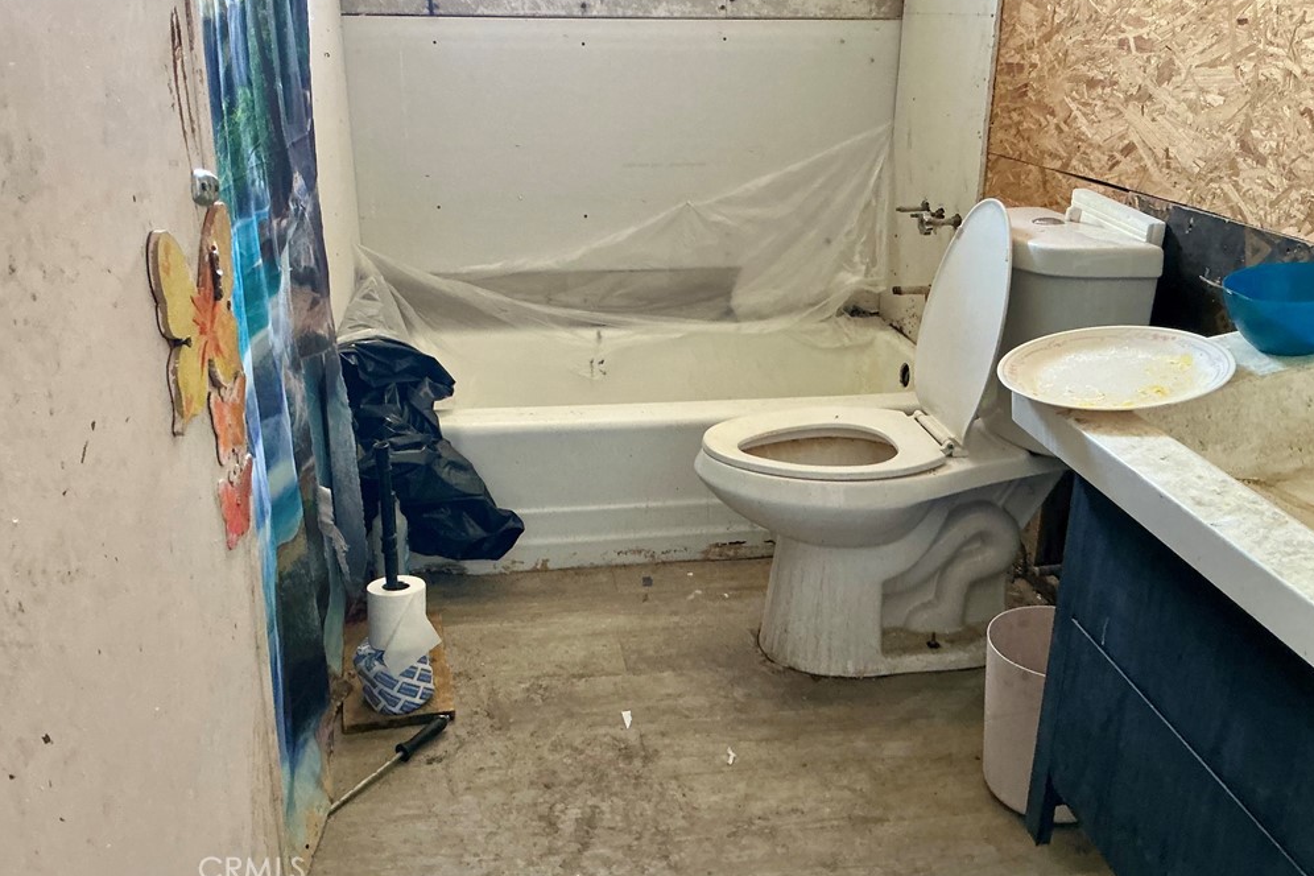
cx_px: 653
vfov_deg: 42.2
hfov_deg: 60.3
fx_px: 1131
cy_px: 381
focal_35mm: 31
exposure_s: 1/60
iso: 200
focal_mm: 3
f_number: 1.8
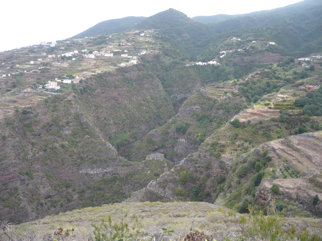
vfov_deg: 40.7
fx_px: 326
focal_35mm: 35
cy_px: 120
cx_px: 161
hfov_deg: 52.6
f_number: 2.8
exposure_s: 1/320
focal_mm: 5.8
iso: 100
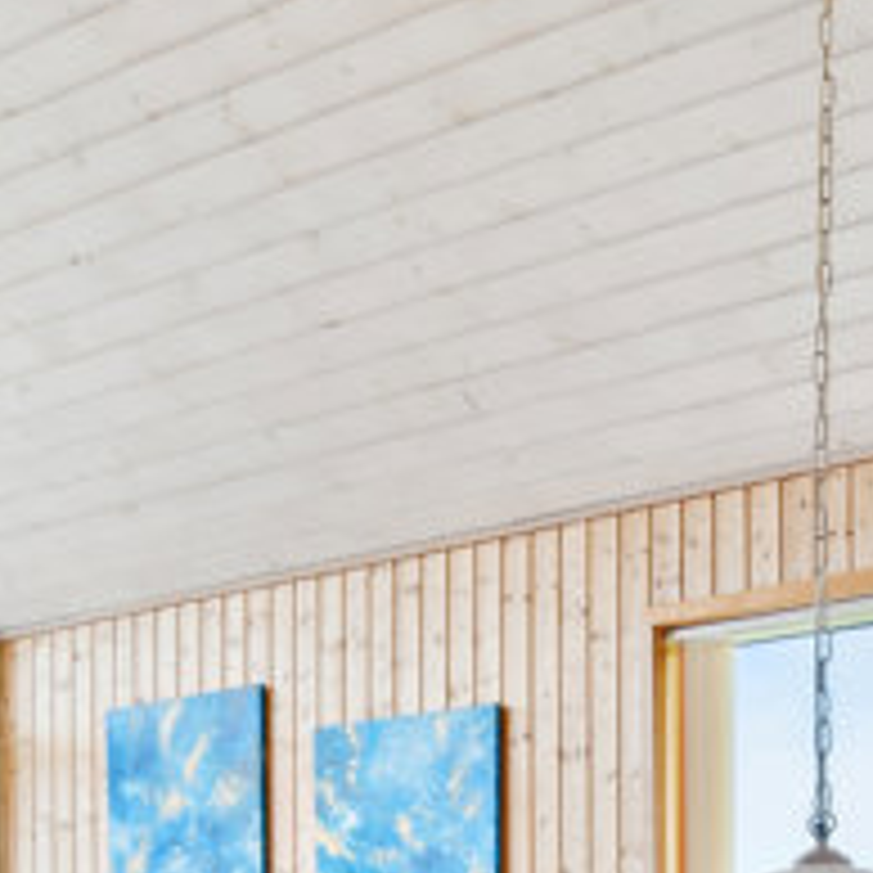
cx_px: 752
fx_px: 1997
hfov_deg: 24.1
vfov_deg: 22.3
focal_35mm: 70
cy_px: 1105
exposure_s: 1/80
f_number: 8
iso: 400
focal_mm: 20
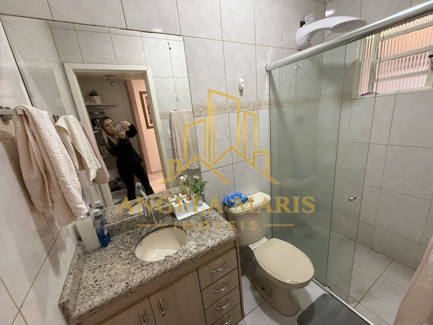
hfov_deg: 102.1
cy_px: 162
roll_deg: +4.4
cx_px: 216
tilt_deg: -17.0
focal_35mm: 14
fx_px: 175
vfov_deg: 85.7
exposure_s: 1/60
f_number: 2.2
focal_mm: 2.22
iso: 500
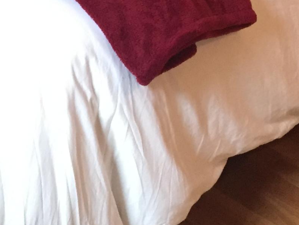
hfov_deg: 17.9
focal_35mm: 110
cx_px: 129
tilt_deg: -15.3
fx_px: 950
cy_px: -175
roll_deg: -2.2
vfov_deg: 12.4
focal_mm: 4.15
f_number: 2.2
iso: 200
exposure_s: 1/30
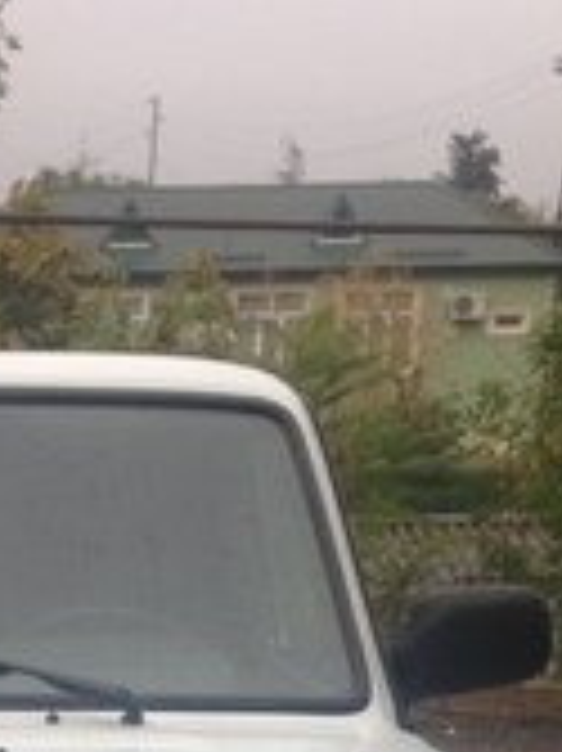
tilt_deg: -17.9
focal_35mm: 98
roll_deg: +0.0
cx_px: -76
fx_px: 2124
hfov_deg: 14.7
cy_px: 1076
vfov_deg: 18.2
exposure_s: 1/152
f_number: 2.4
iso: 50
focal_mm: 4.12
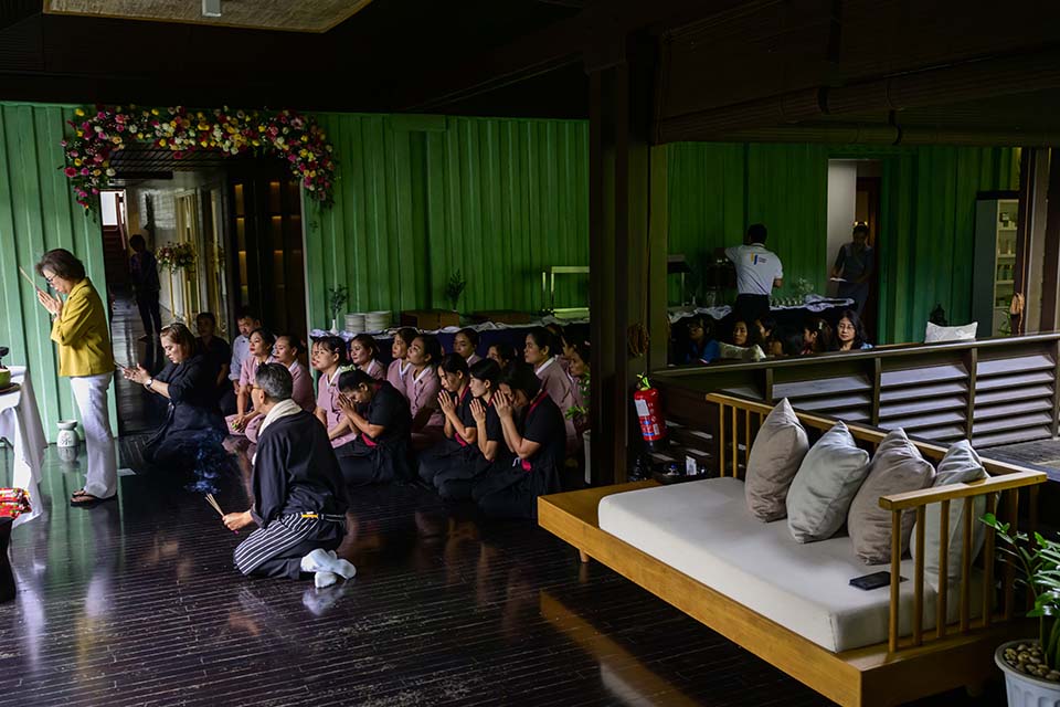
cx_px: 530
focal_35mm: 34
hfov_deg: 55.8
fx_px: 1001
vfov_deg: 38.9
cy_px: 354
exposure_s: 1/200
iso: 7200
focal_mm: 34
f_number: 5
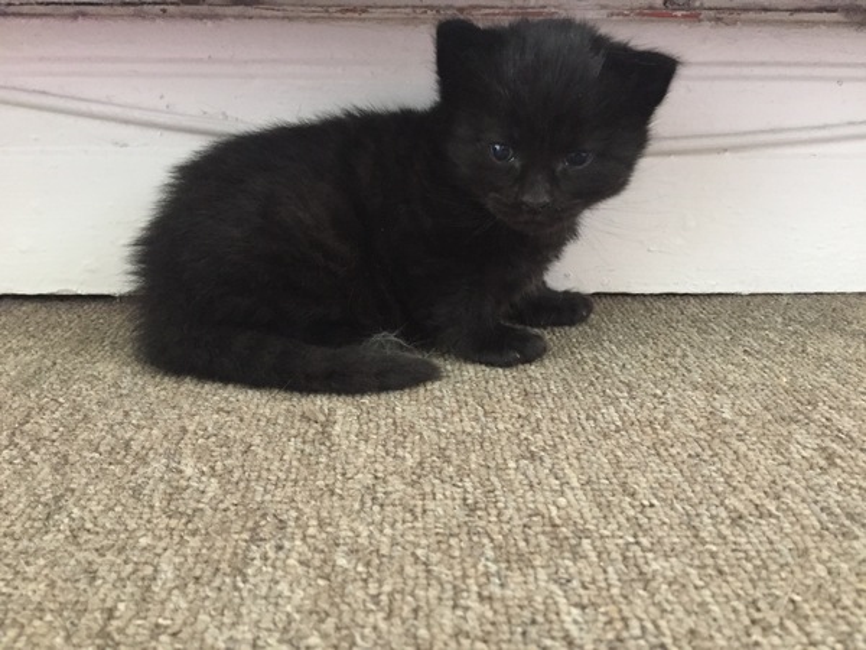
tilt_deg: -18.4
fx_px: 726
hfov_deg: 61.7
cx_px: 433
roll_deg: -2.2
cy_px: 325
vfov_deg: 48.2
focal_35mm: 29
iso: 320
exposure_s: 1/17
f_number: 2.2
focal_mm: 4.15
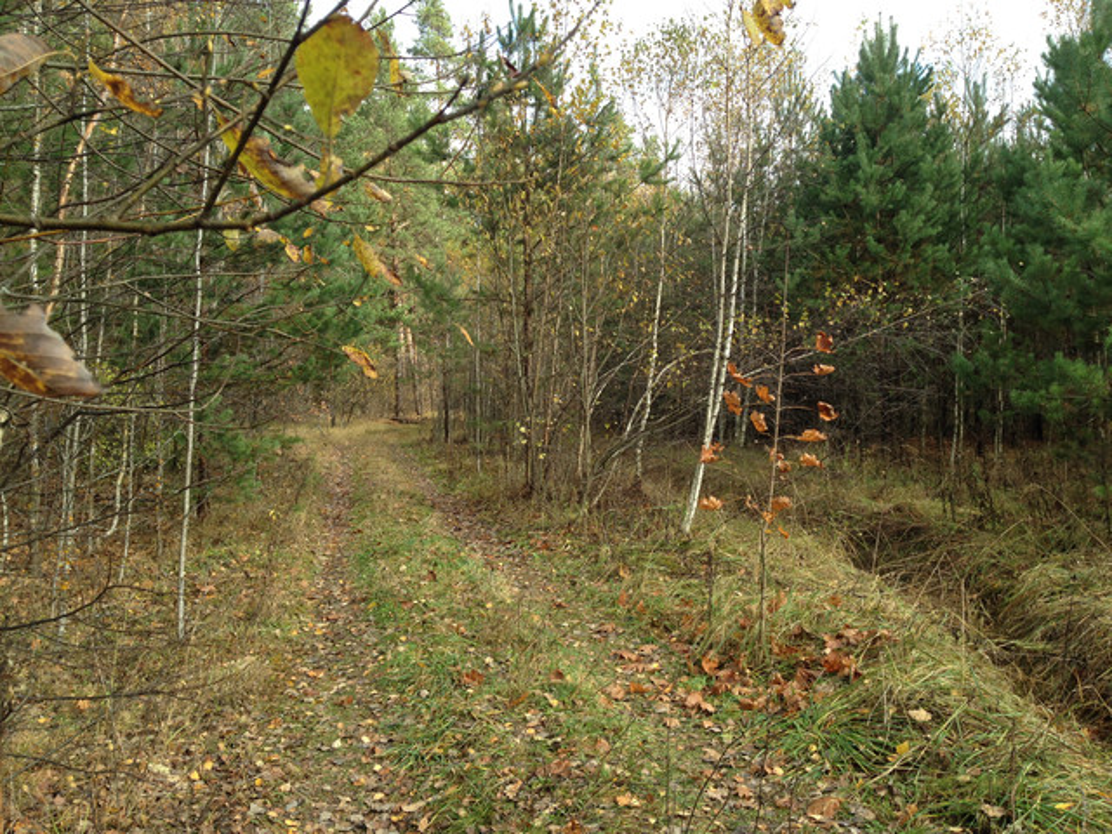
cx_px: 556
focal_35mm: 33
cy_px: 417
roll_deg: +2.1
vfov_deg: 42.9
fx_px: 1060
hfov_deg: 55.4
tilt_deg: -2.1
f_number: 2.4
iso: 50
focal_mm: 4.12
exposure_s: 1/401
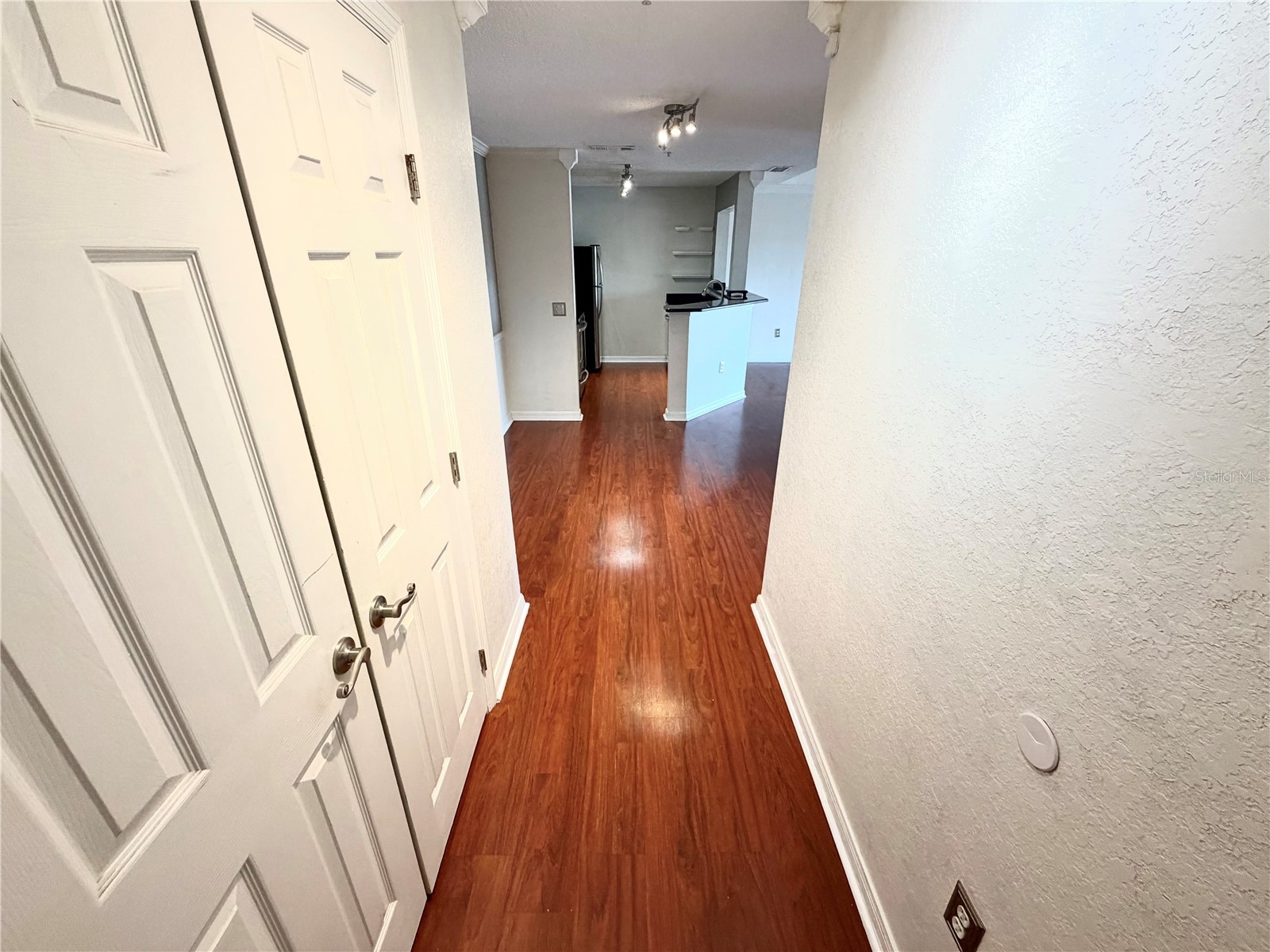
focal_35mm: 14
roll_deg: +0.3
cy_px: 476
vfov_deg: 85.7
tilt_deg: -23.8
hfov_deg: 102.1
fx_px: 514
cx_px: 635
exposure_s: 1/120
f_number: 2.2
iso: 250
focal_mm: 2.22
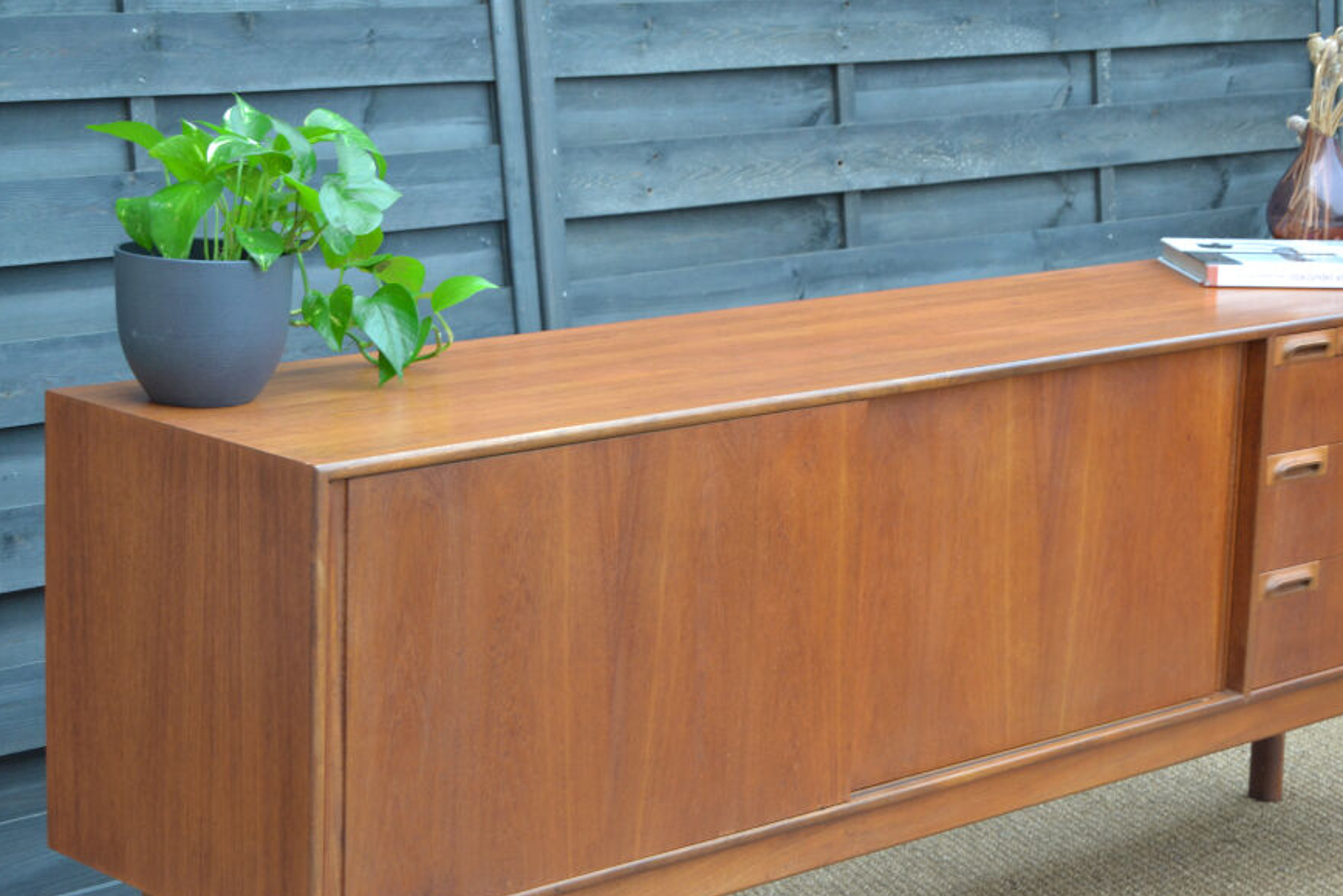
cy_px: 450
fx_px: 3191
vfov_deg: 16.0
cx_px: 681
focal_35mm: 86
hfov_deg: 23.8
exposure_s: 1/25
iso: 800
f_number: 5.6
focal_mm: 55
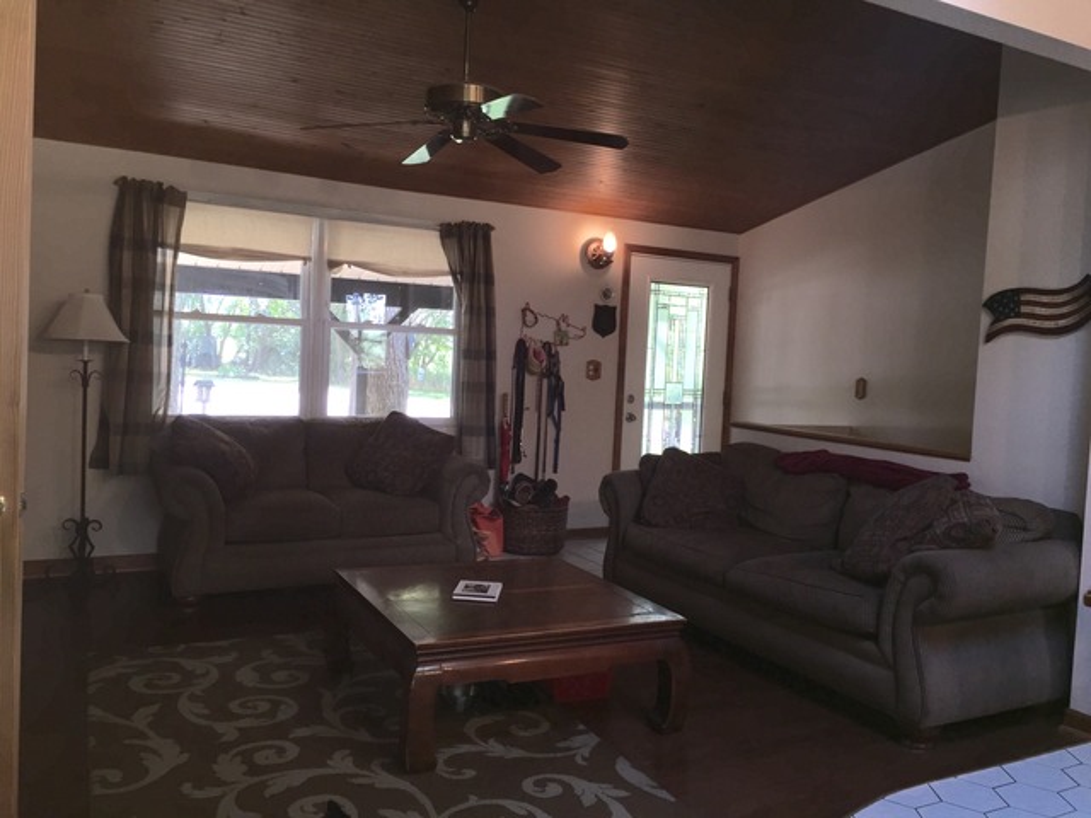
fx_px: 914
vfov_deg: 48.2
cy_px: 409
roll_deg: -3.8
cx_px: 546
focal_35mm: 29
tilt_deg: -3.2
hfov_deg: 61.7
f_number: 2.2
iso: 32
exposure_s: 1/30
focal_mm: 4.15
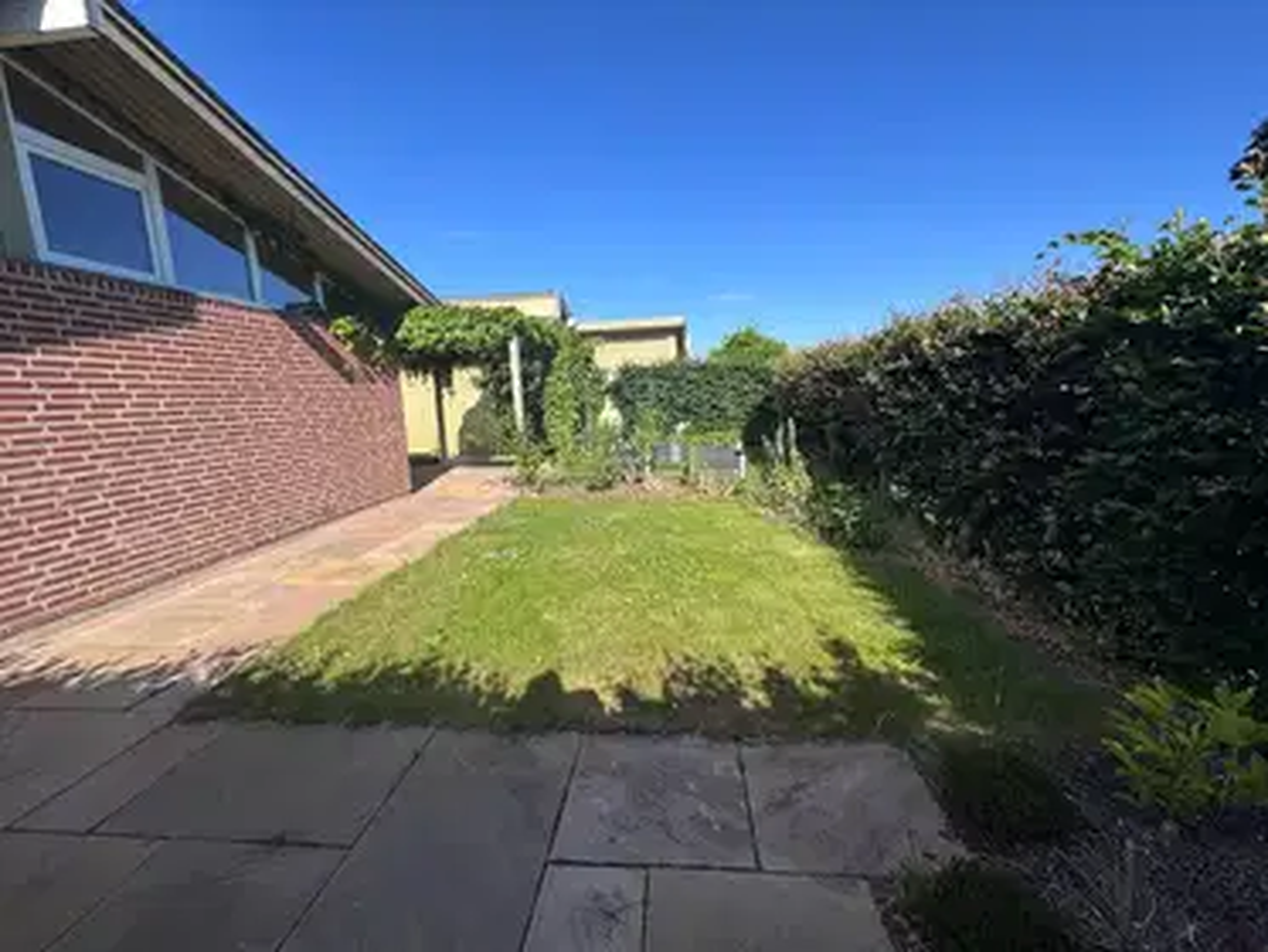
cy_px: 476
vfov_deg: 85.7
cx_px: 634
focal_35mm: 14
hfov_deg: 102.0
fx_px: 513
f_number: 2.2
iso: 50
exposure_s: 1/1672
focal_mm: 2.22
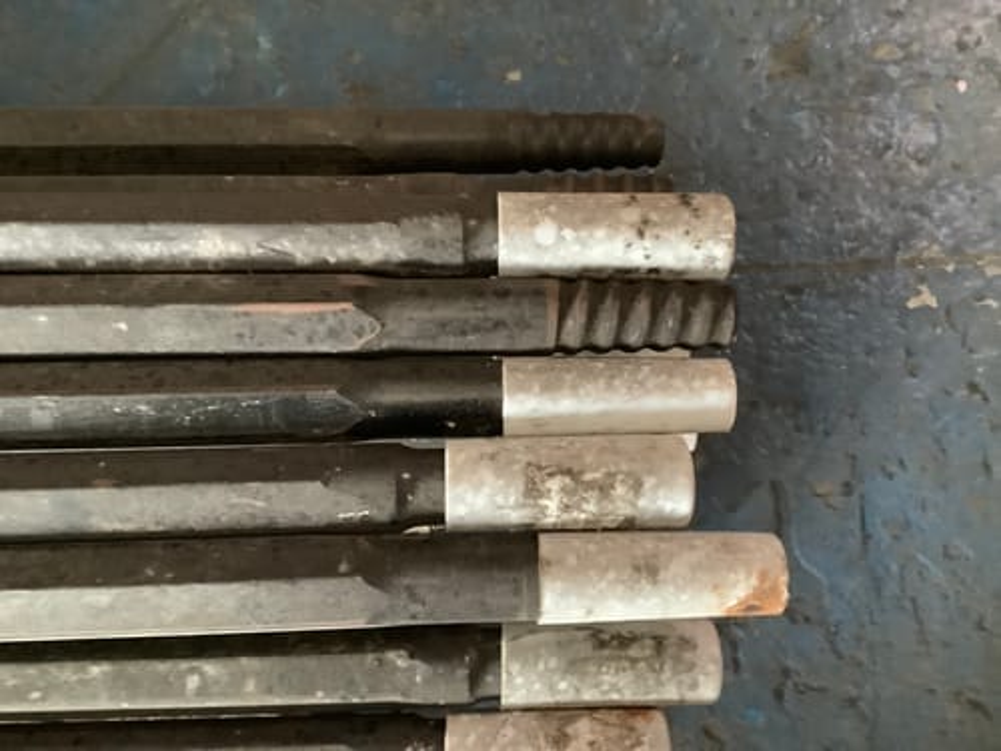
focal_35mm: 31
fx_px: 896
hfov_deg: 58.4
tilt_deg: -77.8
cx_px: 500
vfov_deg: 45.4
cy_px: 376
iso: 500
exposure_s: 1/25
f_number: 2.4
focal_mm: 3.3
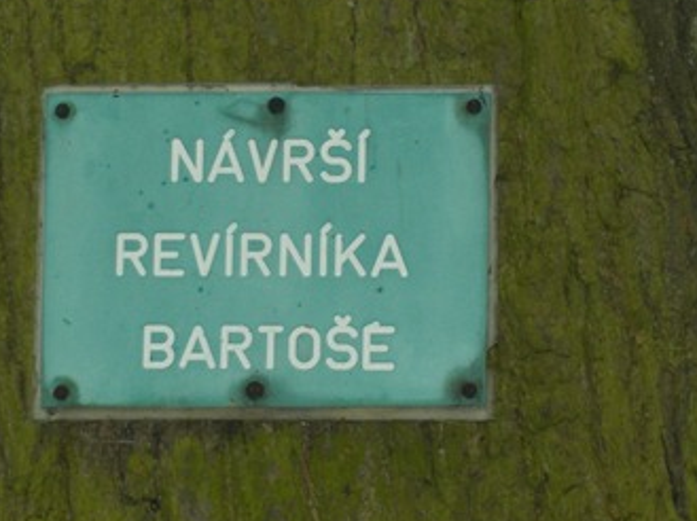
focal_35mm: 222
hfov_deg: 8.9
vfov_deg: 6.7
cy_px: 273
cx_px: 263
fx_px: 4465
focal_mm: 18.9
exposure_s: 1/60
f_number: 5.4
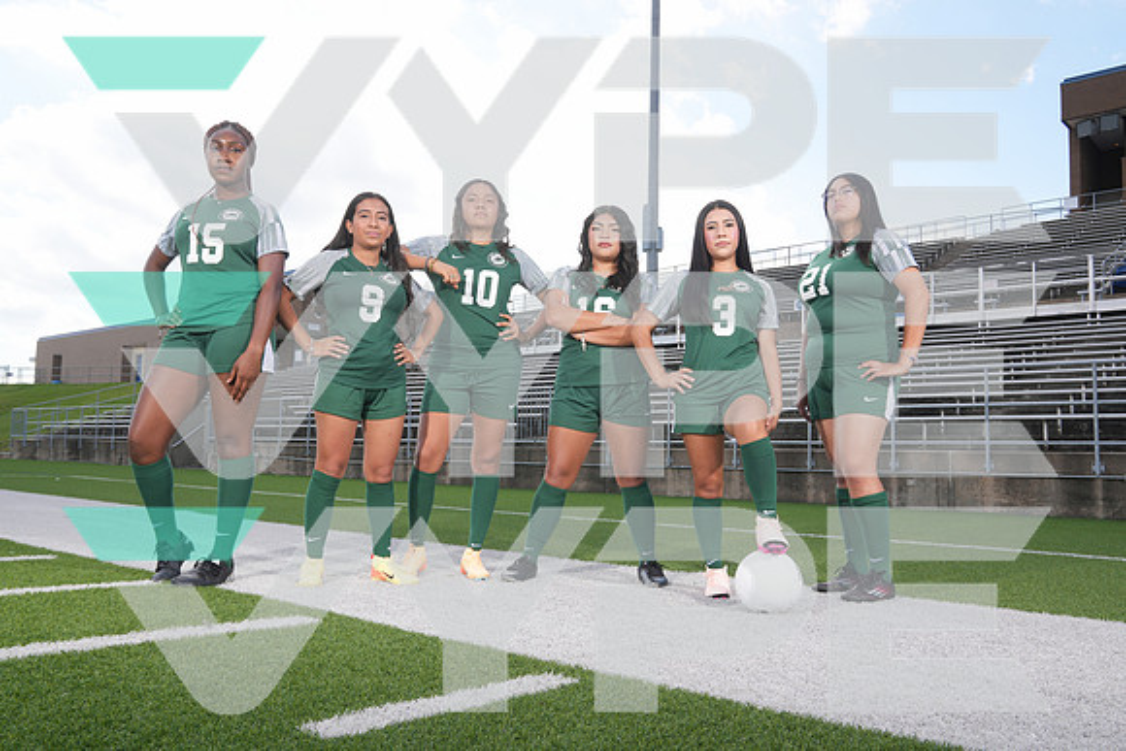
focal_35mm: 30
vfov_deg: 43.6
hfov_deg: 61.9
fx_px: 939
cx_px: 563
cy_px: 376
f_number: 9
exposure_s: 1/200
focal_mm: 30
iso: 200
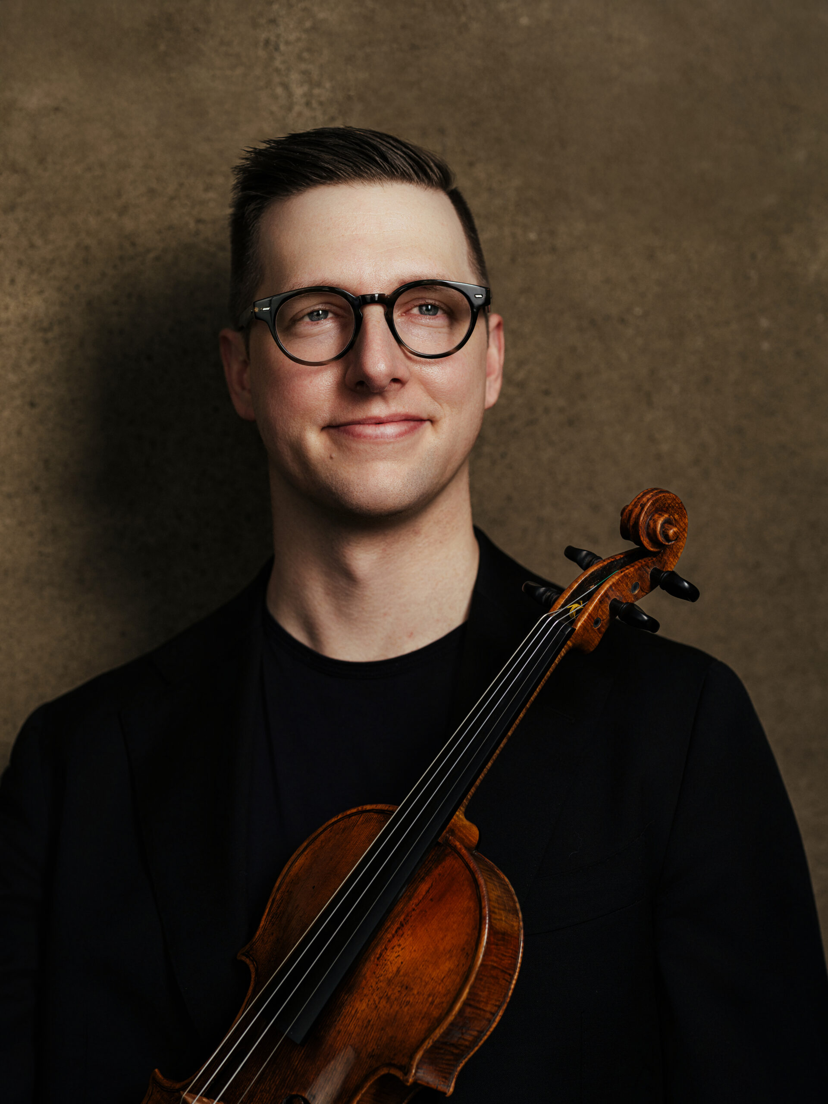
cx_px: 414
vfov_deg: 30.7
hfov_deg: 23.3
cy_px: 552
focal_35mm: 63
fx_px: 2009
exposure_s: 1/125
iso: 400
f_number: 4
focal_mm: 80
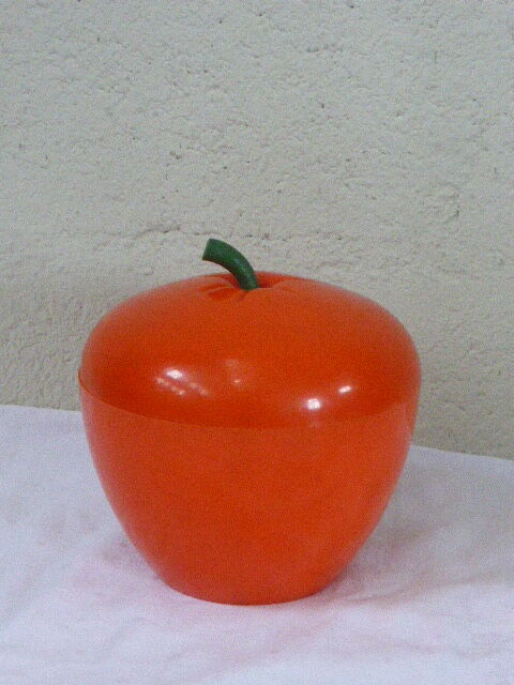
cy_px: 342
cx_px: 257
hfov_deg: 17.4
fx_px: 1683
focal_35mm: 85
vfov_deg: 23.0
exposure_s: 1/125
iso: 1600
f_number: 5.1
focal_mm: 14.2
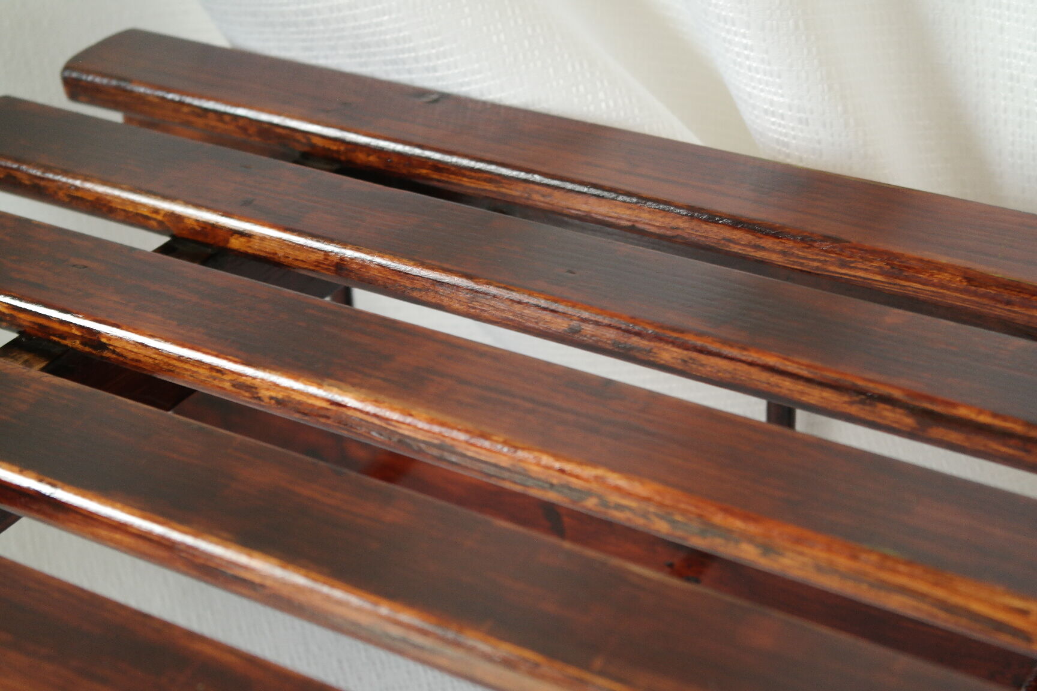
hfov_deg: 26.3
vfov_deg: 17.7
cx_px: 518
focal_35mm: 77
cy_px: 346
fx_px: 2218
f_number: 6.3
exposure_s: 1/25
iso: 800
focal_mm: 50
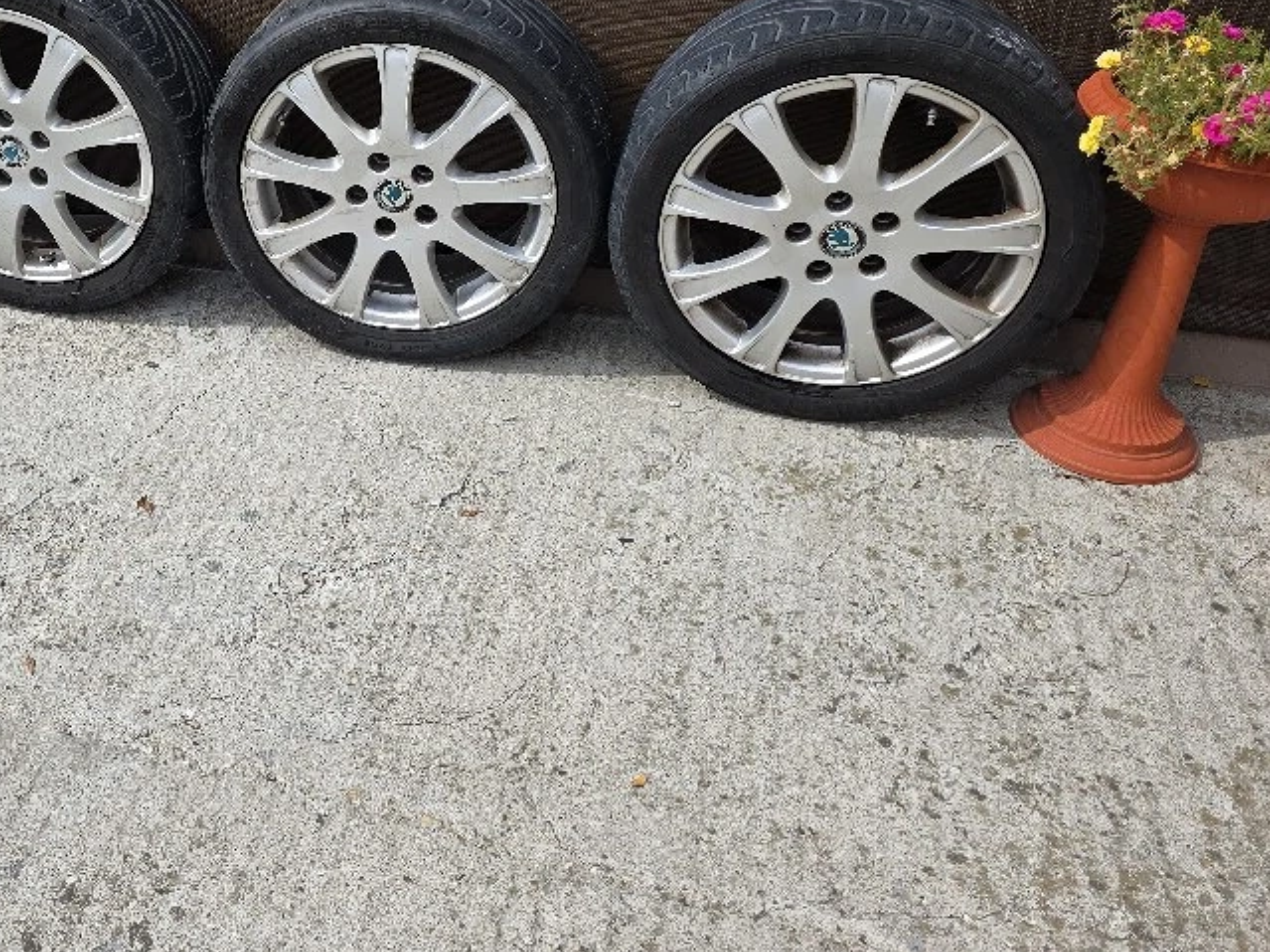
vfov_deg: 39.1
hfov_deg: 49.1
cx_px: 302
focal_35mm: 36
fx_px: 1321
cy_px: 308
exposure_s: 1/3333
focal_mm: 6.3
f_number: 1.7
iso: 80
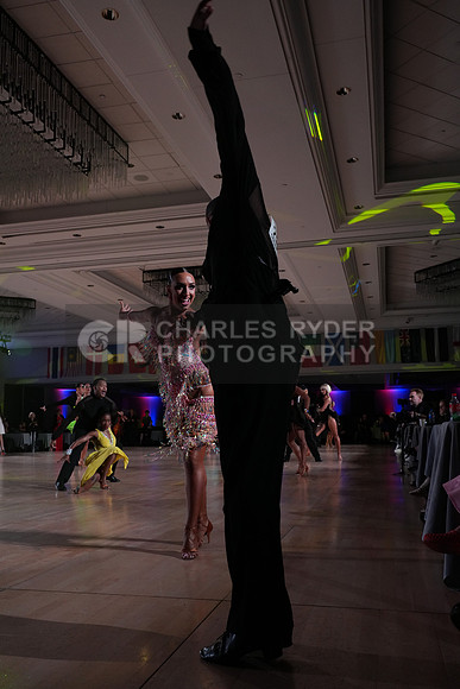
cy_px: 344
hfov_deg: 43.6
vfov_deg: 61.9
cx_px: 230
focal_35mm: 30
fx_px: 575
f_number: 5
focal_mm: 30
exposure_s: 1/400
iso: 2500
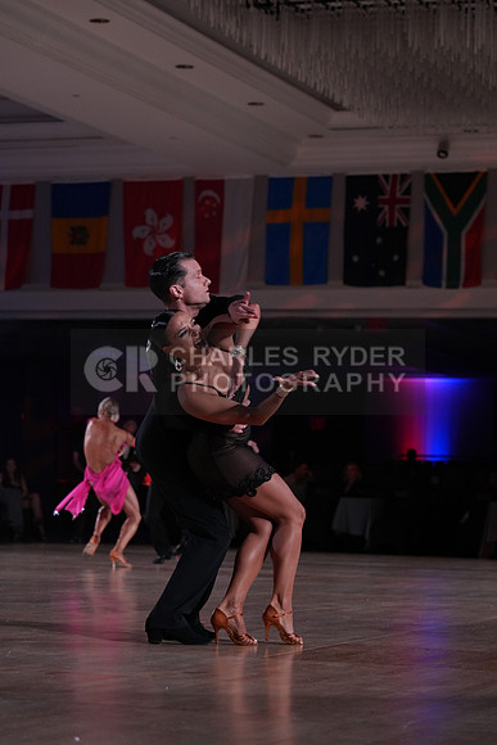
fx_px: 2173
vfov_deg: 19.5
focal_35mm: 105
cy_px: 372
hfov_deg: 13.0
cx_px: 248
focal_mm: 105
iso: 2500
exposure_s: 1/400
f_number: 5
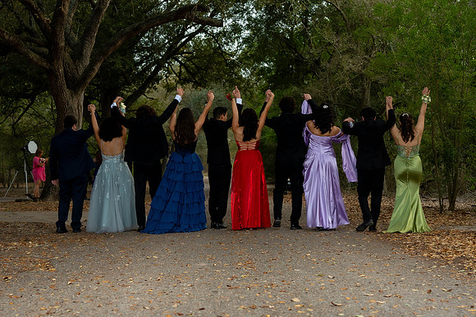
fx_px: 913
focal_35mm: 69
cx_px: 238
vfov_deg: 19.7
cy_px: 158
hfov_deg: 29.2
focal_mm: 46
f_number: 3.2
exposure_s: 1/200
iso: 250
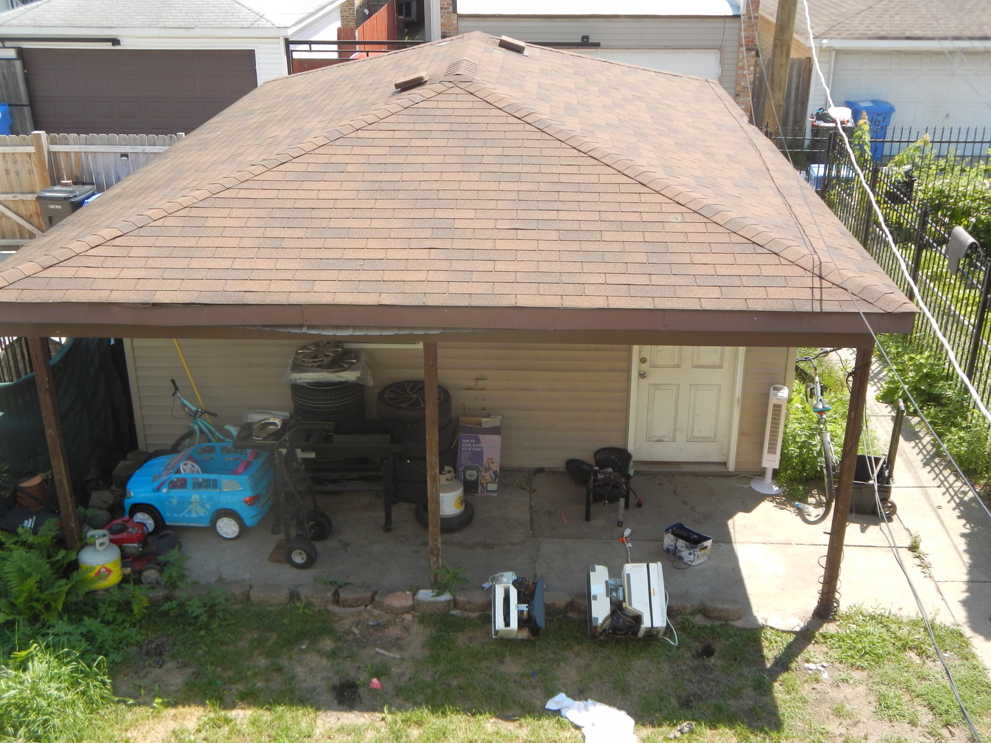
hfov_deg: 50.1
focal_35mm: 37
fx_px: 1059
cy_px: 372
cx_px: 496
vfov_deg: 38.7
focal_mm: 6.8
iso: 125
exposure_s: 1/400
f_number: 3.6
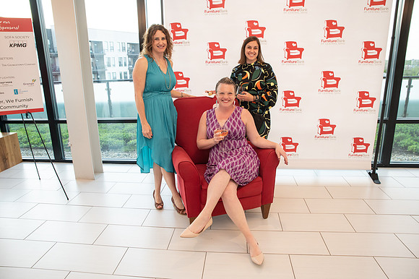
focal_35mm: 24
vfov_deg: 53.1
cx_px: 210
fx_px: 279
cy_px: 140
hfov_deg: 73.8
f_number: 4.5
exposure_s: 1/200
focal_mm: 24
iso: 1250
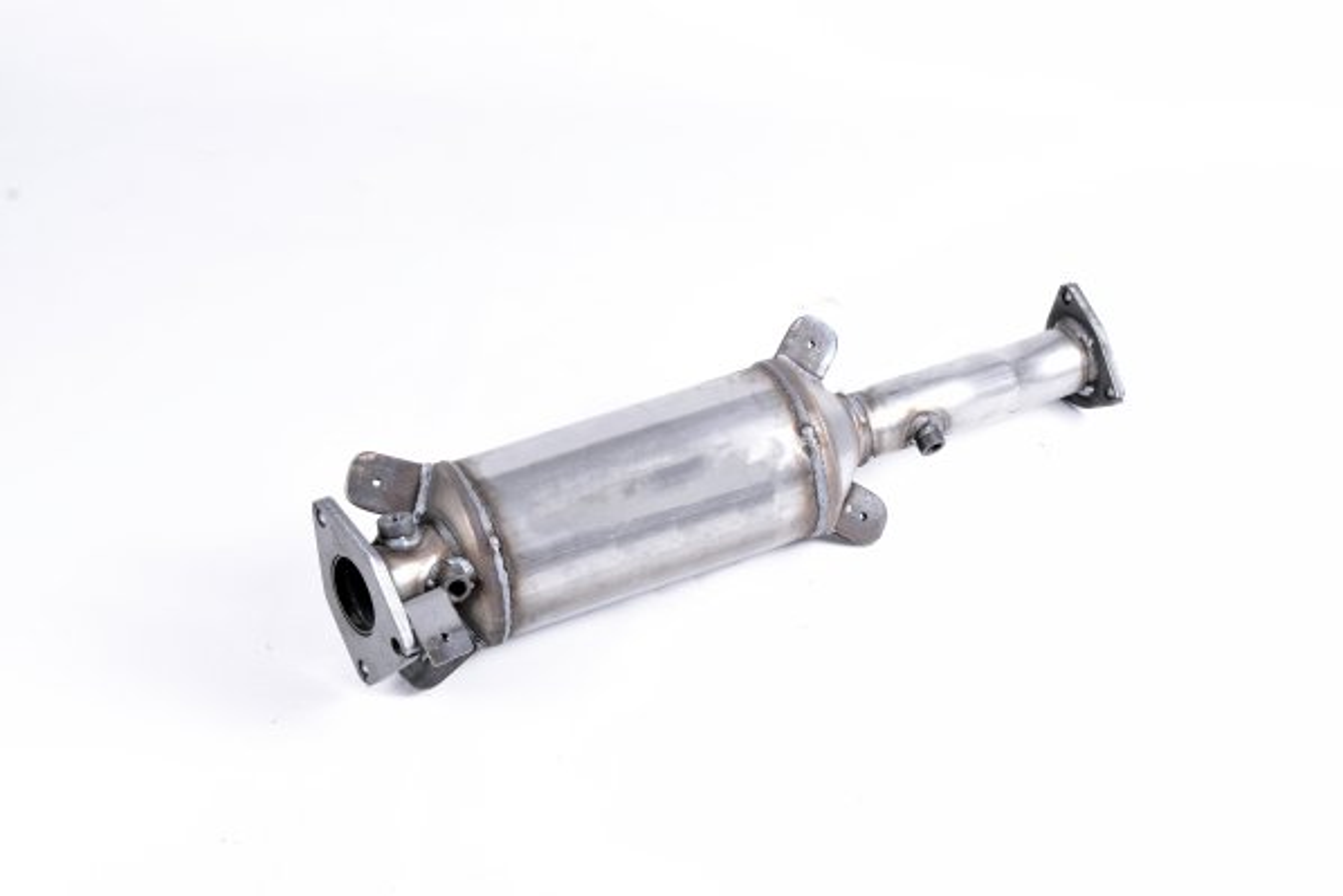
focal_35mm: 82
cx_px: 672
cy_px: 448
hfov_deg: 24.6
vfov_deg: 16.6
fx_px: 3078
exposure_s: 1/60
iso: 200
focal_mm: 55
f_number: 14
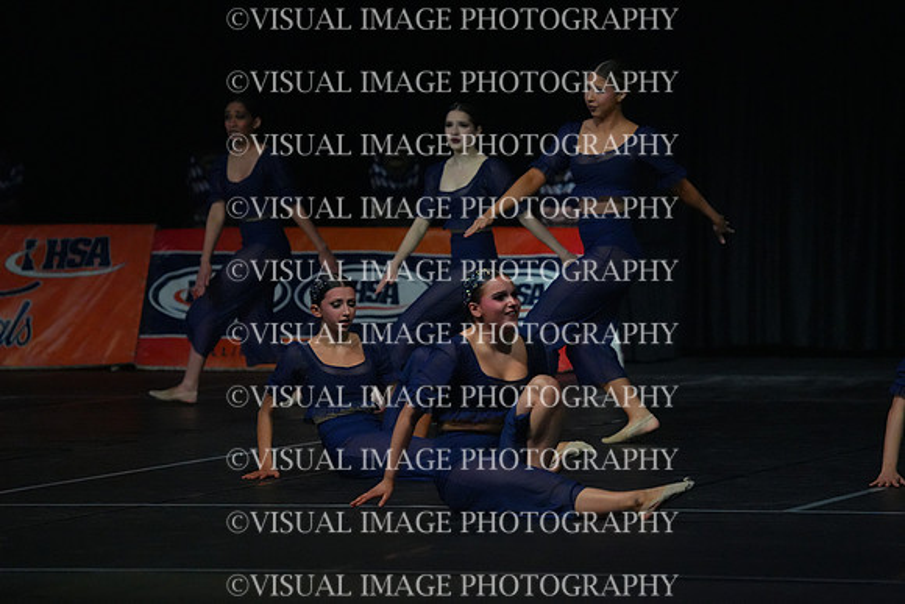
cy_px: 302
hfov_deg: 9.4
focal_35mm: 220
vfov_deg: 6.2
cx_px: 452
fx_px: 5532
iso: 12800
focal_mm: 220
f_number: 5
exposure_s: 1/1000
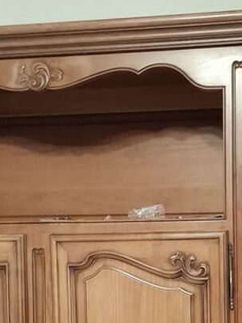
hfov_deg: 17.2
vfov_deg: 22.4
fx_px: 792
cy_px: 299
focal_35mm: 85
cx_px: 195
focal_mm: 3.98
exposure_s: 1/10
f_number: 1.8
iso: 640
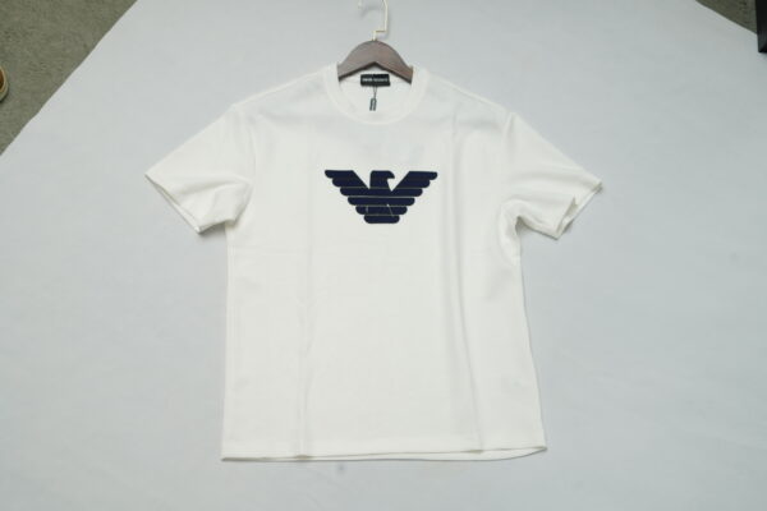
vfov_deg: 27.0
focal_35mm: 50
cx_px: 384
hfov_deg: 39.6
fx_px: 1065
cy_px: 256
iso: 320
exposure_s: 1/200
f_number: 6.3
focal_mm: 50
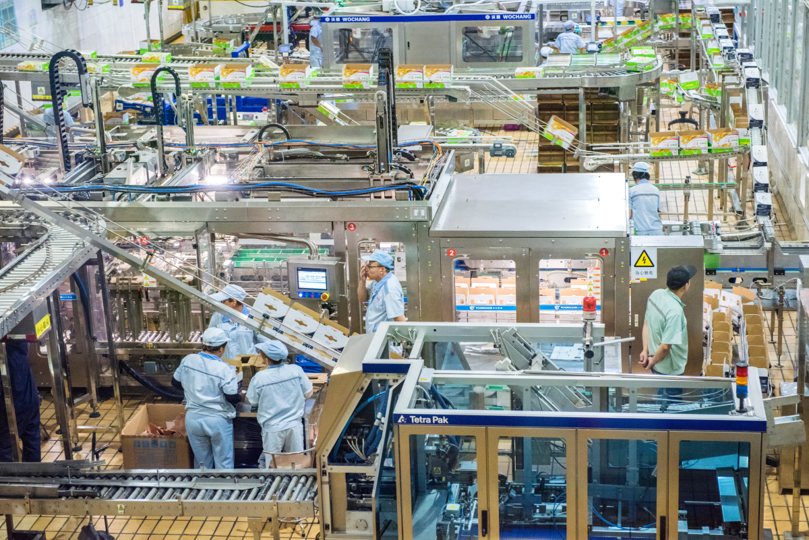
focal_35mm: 70
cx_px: 404
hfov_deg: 28.8
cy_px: 270
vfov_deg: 19.5
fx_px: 1574
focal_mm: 70
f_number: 4.5
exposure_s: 1/80
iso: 4500
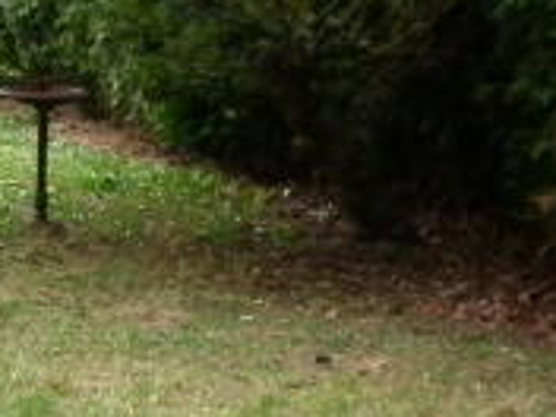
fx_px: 2618
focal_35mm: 163
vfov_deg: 9.1
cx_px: -215
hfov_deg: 11.7
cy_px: 44
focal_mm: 5
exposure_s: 1/100
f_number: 2.8
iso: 80
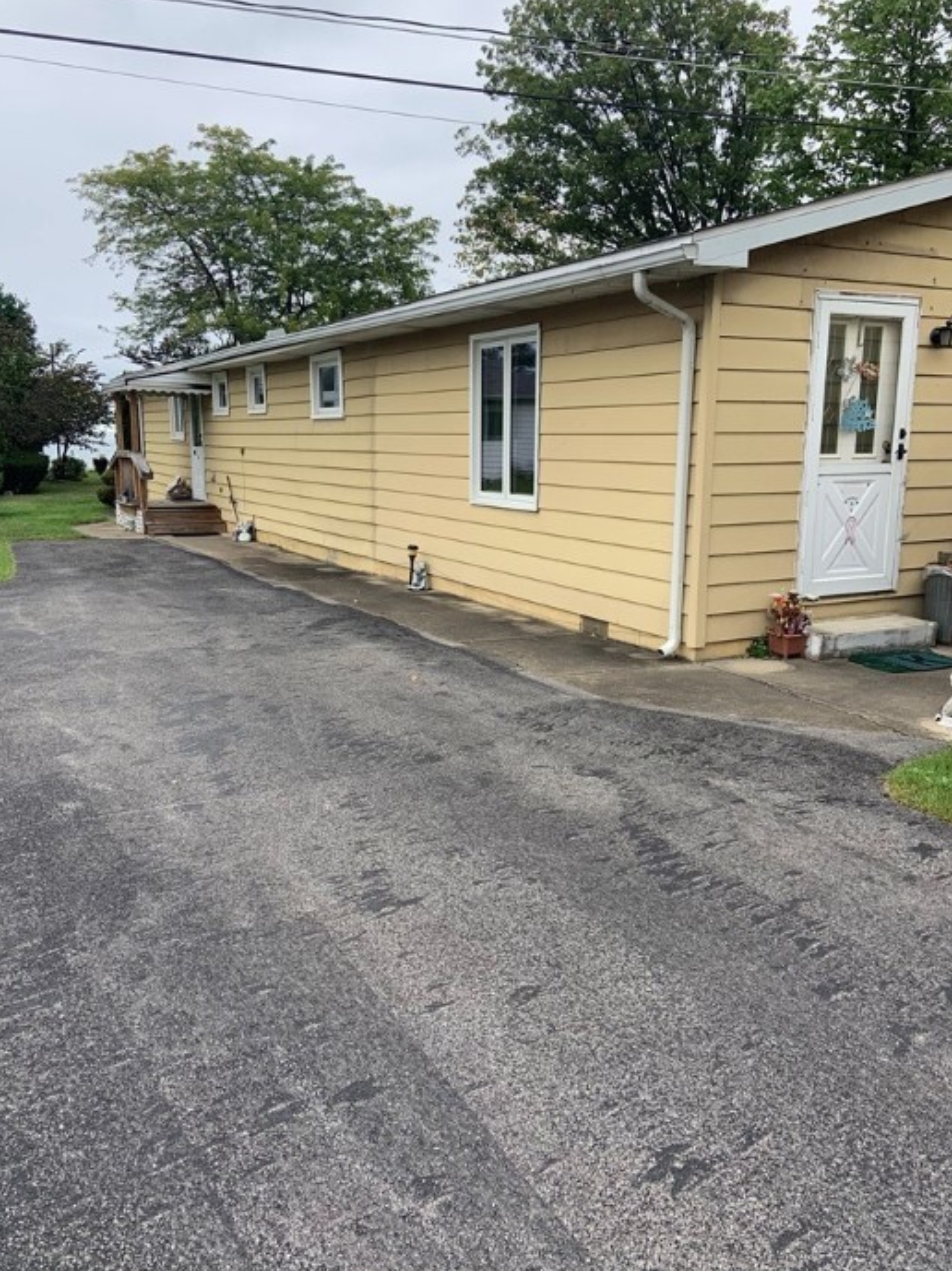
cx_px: 467
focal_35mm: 29
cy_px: 640
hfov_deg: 48.2
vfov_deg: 61.7
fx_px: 1064
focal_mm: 4.25
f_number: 1.8
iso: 25
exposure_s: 1/322
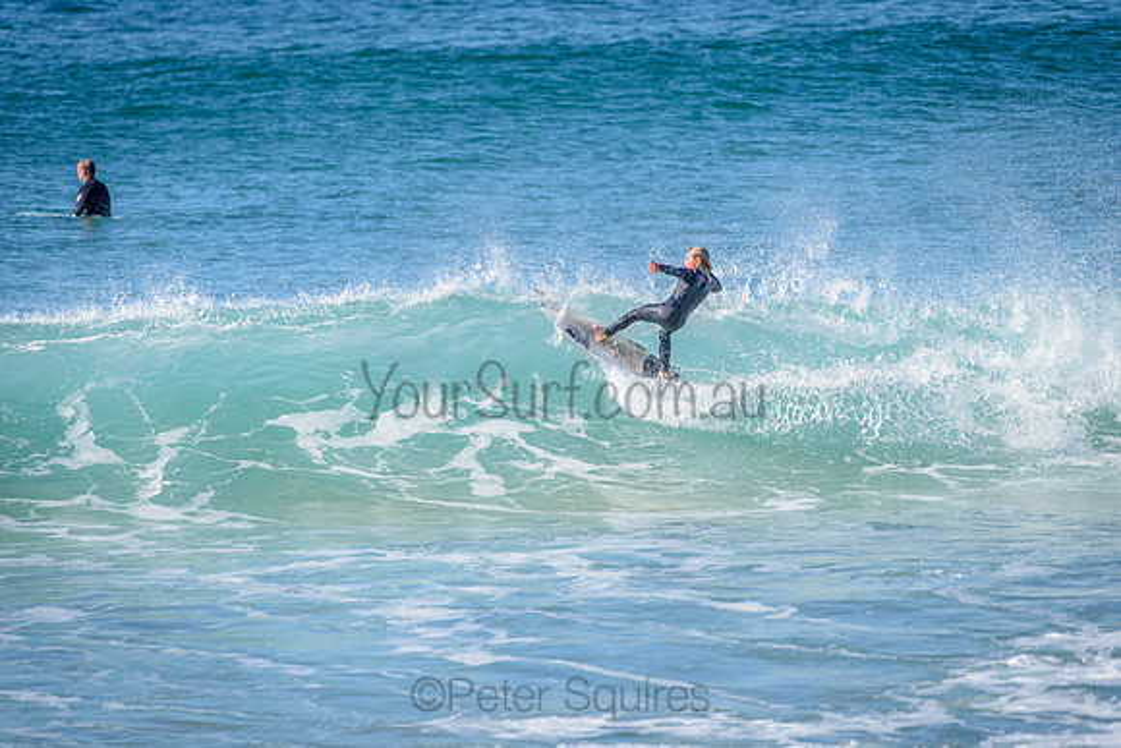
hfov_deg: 4.1
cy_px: 374
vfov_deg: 2.8
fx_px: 15572
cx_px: 560
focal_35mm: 500
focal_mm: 500
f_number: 5.6
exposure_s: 1/2000
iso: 250
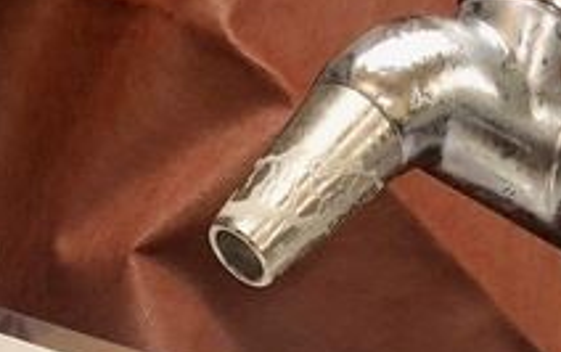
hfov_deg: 18.1
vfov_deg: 10.3
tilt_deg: -4.4
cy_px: 774
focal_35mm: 114
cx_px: 91
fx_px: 1745
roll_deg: -20.4
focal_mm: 4
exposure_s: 1/17
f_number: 1.8
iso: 40
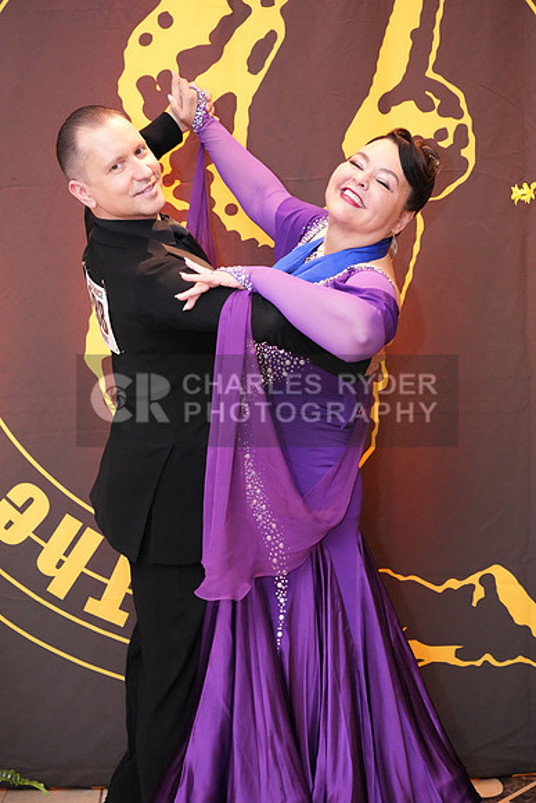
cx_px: 268
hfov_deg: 23.0
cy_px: 402
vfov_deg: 33.9
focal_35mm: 59
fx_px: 1317
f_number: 4.5
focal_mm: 59
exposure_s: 1/200
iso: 6400
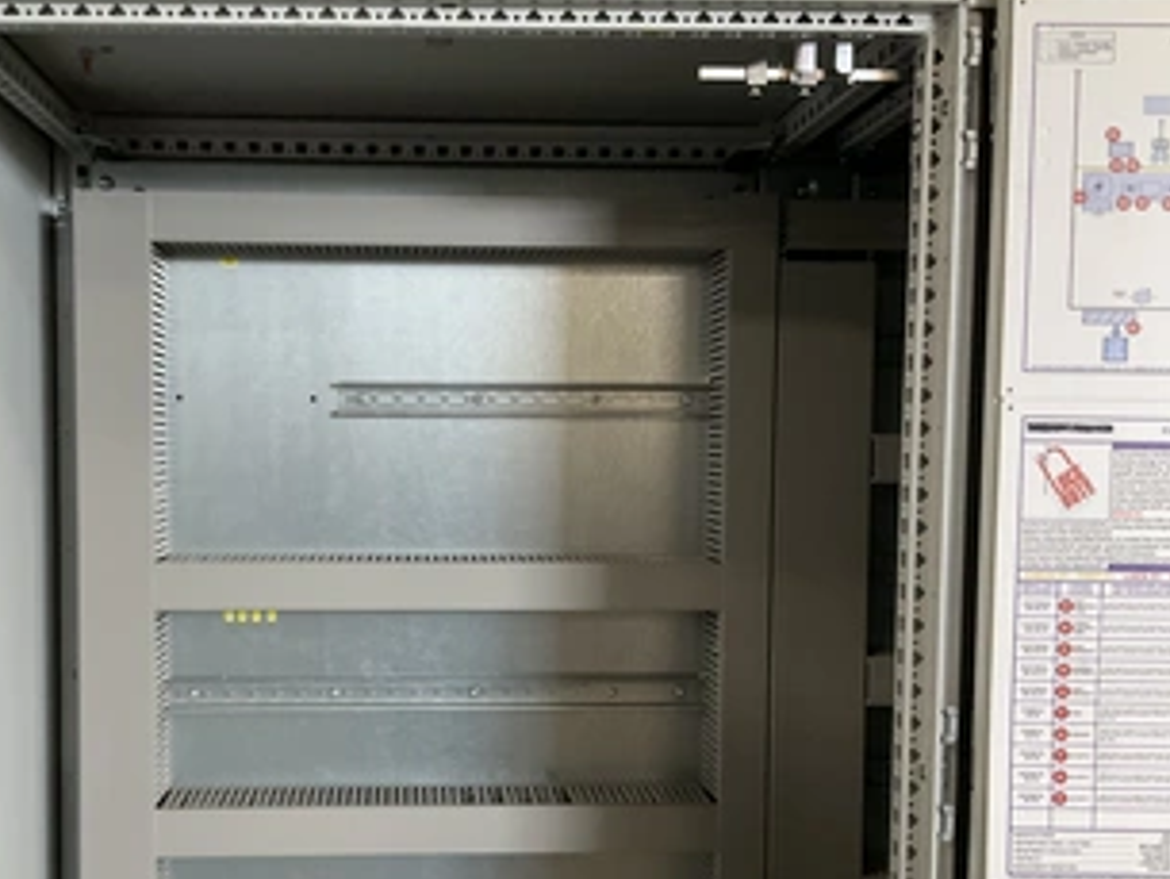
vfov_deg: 37.6
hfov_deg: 48.7
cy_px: 518
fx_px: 1285
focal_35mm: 38
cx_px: 468
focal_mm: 3
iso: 100
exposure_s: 1/60
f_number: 1.8
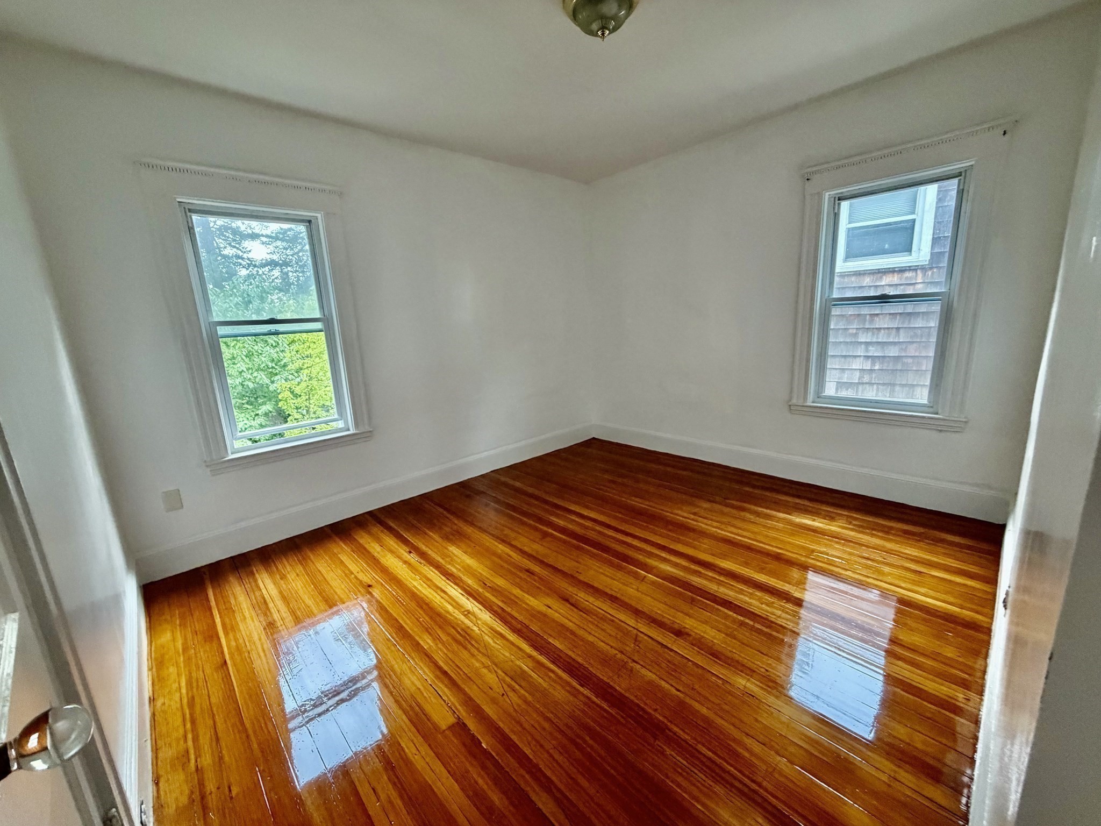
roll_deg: +3.9
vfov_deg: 85.7
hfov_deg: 102.1
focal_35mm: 14
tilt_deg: -12.2
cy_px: 413
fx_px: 445
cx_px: 550
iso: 500
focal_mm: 2.22
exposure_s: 1/60
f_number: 2.2
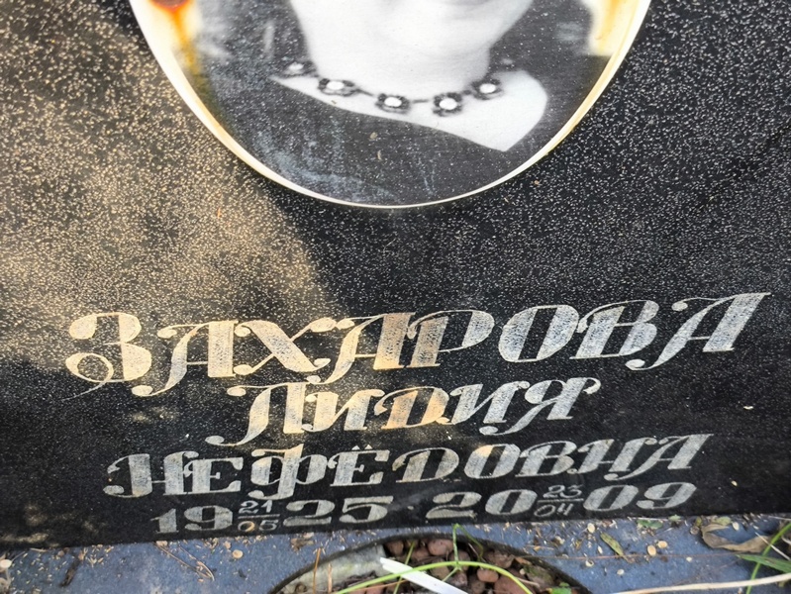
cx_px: 396
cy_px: 297
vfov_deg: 29.1
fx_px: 1143
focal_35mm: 50
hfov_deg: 38.2
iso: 100
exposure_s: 1/100
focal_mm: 4.71
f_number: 1.7
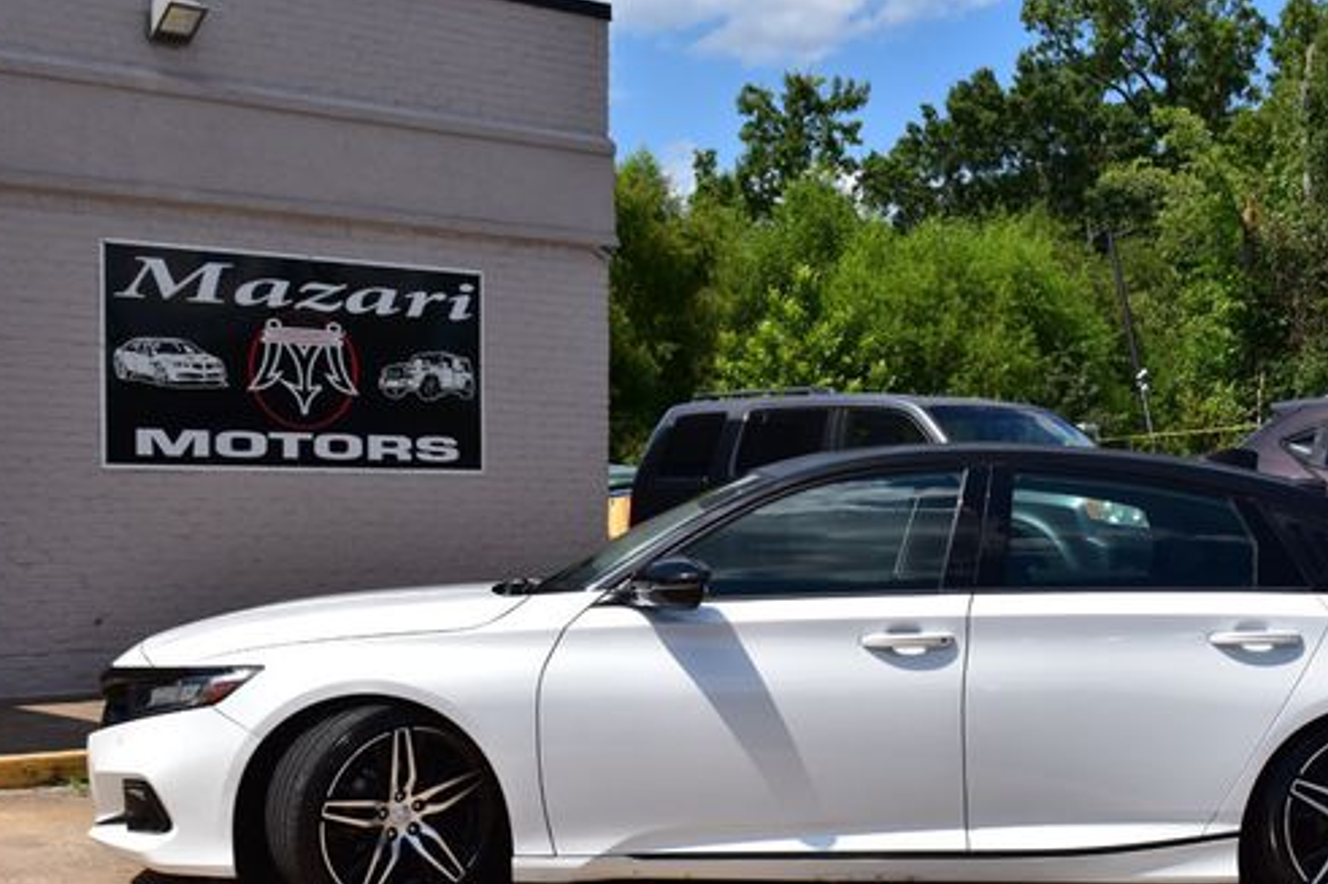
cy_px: 554
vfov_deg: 22.3
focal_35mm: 61
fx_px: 2237
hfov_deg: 32.9
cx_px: 828
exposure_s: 1/500
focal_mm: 31
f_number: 11
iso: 200
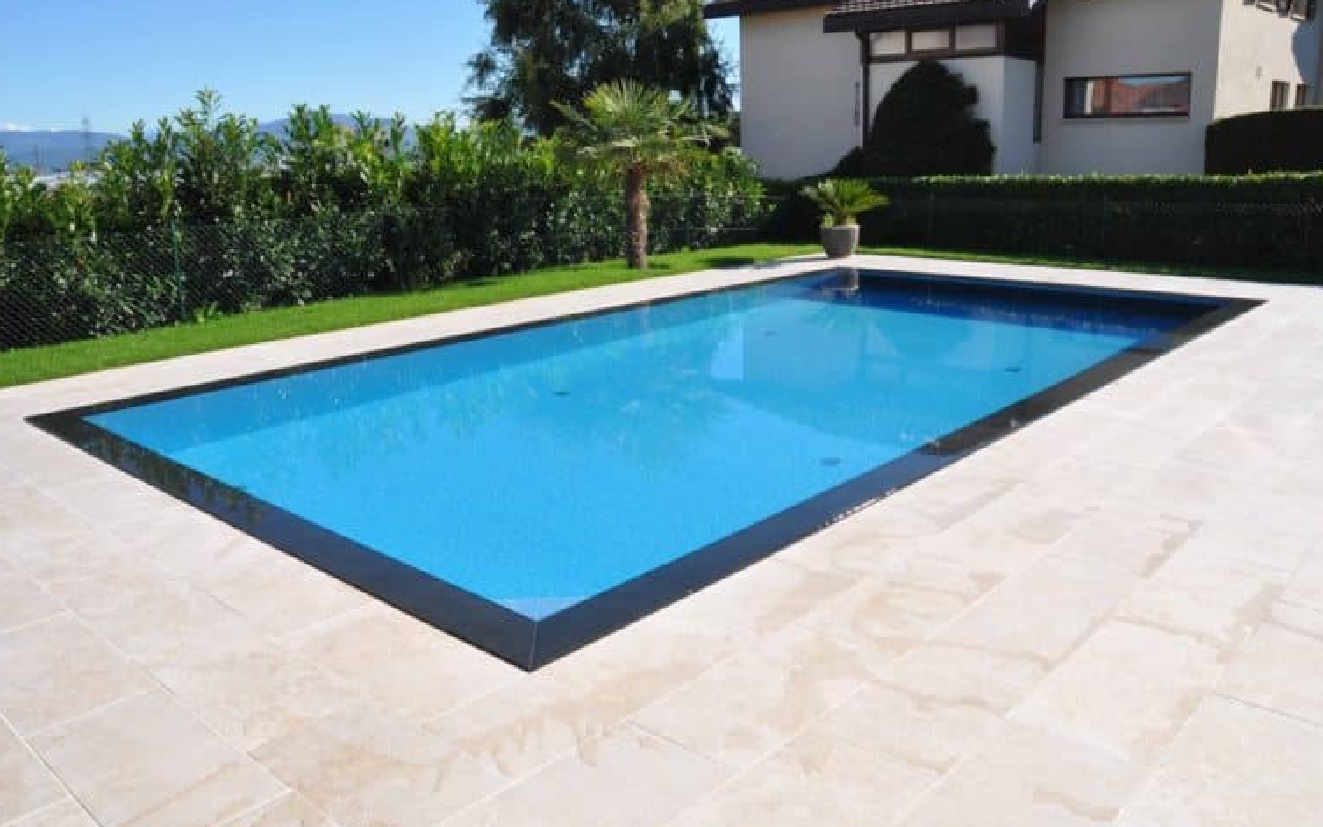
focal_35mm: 28
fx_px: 1009
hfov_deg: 66.5
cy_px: 397
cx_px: 654
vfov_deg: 44.5
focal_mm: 18
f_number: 9
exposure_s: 1/320
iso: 200
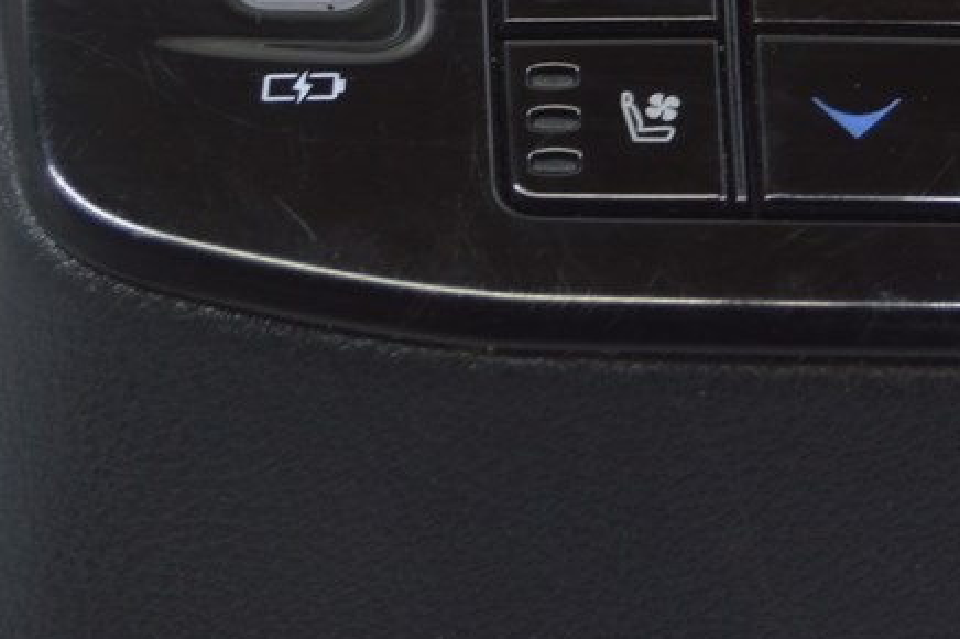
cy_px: 8
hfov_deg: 12.6
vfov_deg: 8.4
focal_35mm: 162
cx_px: 828
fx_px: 4317
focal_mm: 46
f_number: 5.6
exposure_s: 1/20
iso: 400
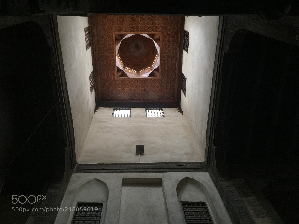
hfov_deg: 61.7
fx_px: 250
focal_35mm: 29
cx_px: 150
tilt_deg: +67.8
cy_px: 112
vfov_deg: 48.2
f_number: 2.2
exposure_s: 1/17
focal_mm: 4.15
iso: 80
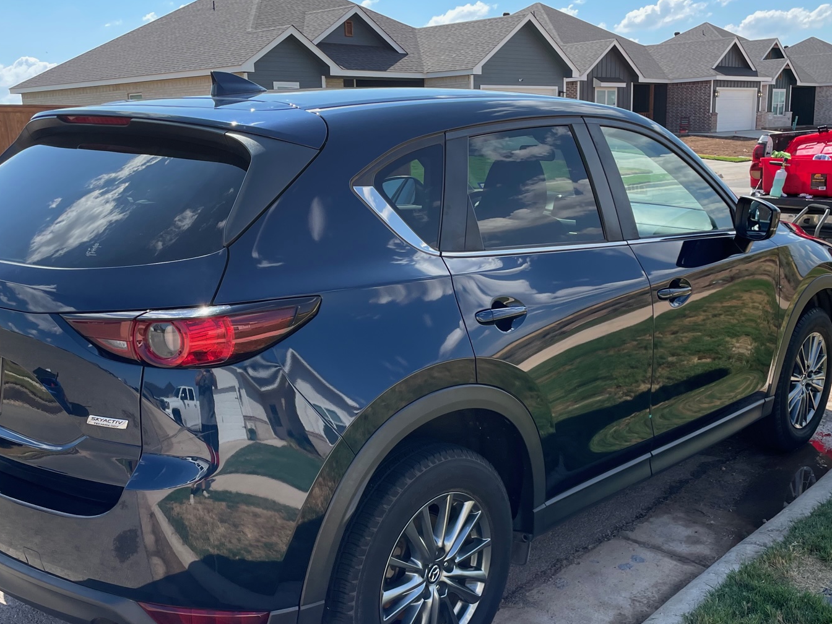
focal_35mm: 39
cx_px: 437
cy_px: 371
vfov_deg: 36.7
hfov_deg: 47.8
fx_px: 937
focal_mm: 4.2
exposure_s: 1/1350
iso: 32
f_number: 1.6
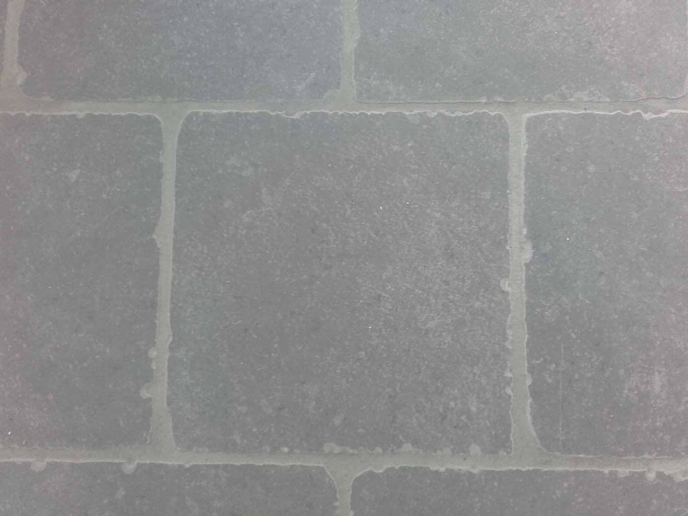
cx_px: 344
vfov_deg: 45.4
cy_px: 258
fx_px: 616
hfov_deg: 58.4
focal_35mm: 31
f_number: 2.2
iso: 80
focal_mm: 3.31
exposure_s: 1/33
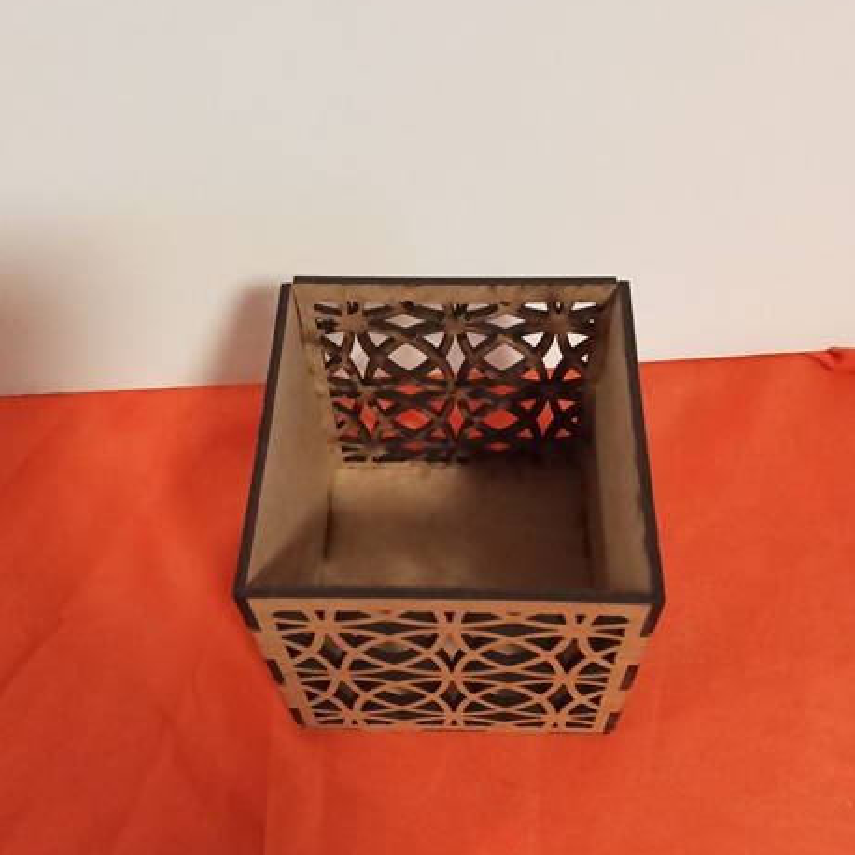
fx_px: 894
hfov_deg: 51.1
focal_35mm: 32
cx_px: 428
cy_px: 459
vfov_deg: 51.1
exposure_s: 1/33.3
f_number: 1.8
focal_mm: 3.98
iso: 1000
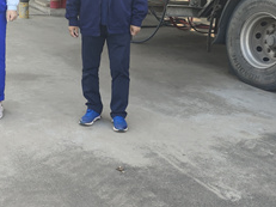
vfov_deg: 22.5
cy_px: 86
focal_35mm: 65
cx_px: 164
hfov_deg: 29.8
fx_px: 518
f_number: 1.79
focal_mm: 4.71
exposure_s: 1/943
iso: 300
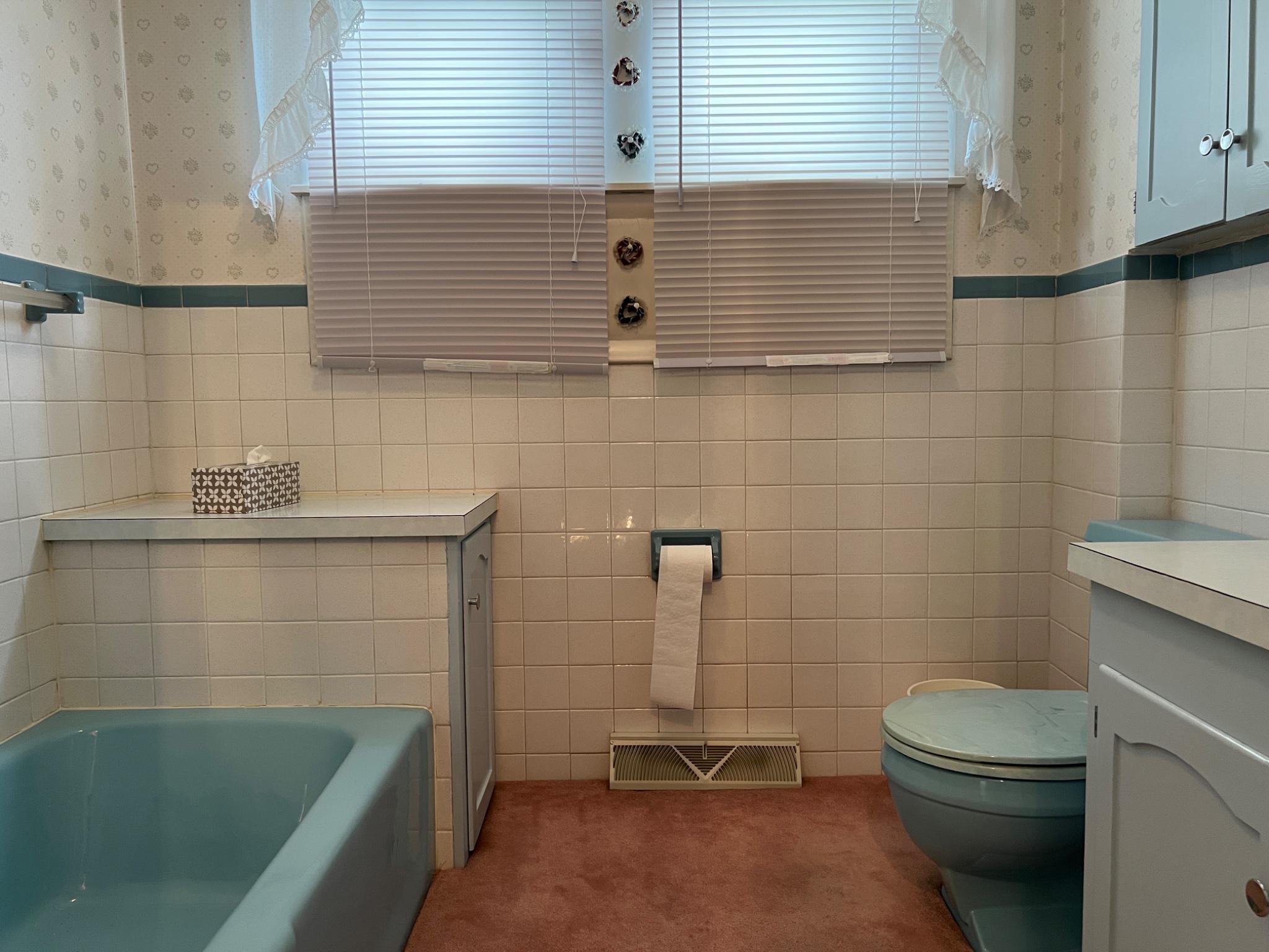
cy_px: 476
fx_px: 953
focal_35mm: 26
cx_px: 634
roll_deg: +1.6
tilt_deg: -4.8
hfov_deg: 67.3
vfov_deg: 53.1
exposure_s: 1/60
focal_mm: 5.7
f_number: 1.5
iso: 160
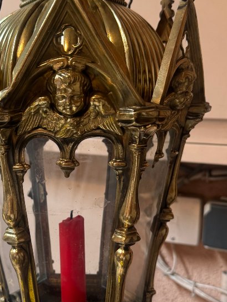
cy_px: 171
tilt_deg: -7.8
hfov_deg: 27.1
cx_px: 54
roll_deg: -1.3
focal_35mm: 53
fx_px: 463
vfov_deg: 36.1
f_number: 1.78
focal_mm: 6.76
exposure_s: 1/50
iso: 125
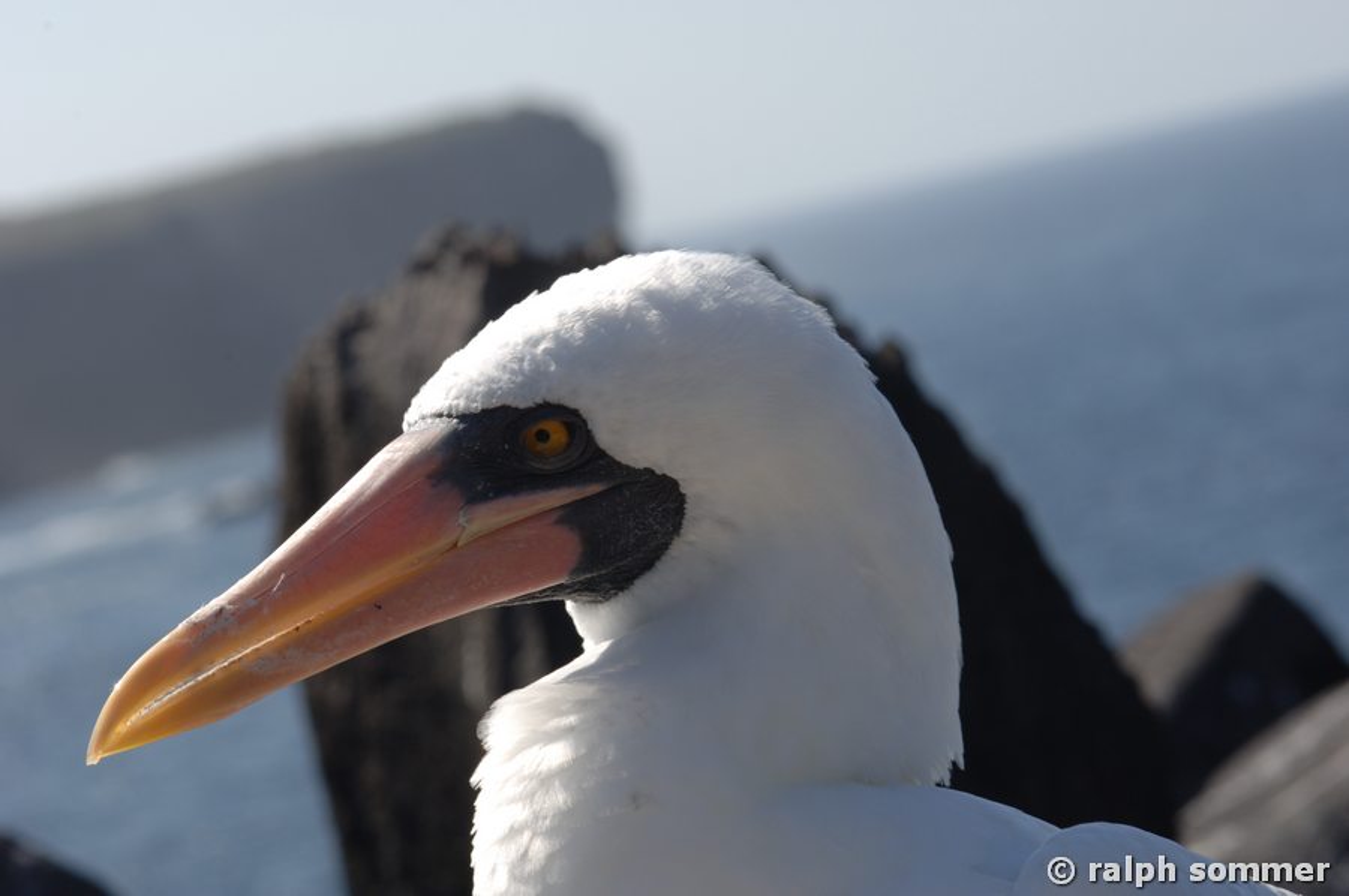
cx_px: 674
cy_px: 448
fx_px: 5895
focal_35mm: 158
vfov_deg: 8.7
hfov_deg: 13.1
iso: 160
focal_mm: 105
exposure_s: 1/200
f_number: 13
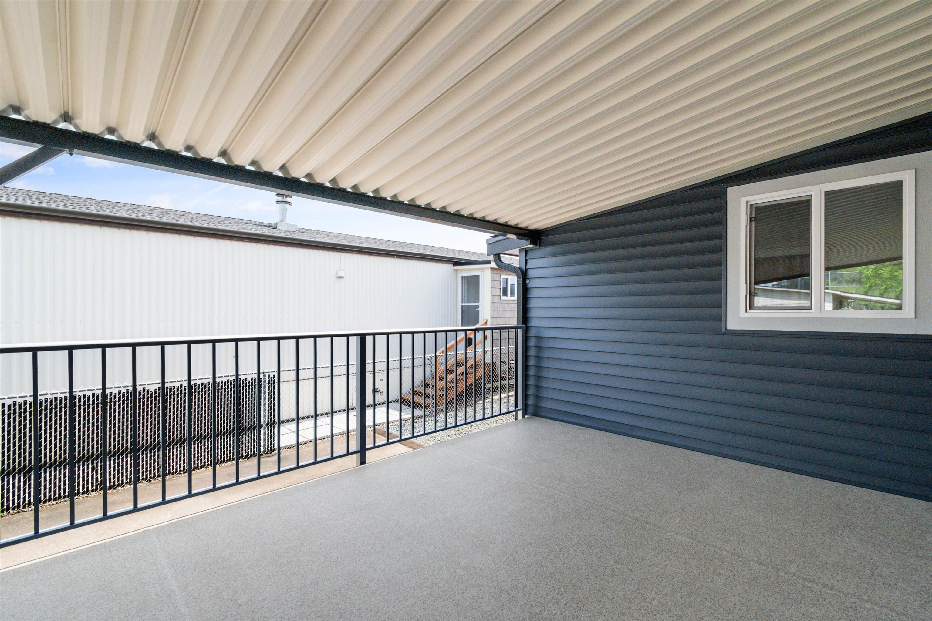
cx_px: 466
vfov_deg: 77.3
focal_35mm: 15
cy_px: 310
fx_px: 388
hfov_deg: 100.4
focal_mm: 10
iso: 200
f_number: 8
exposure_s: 1/640
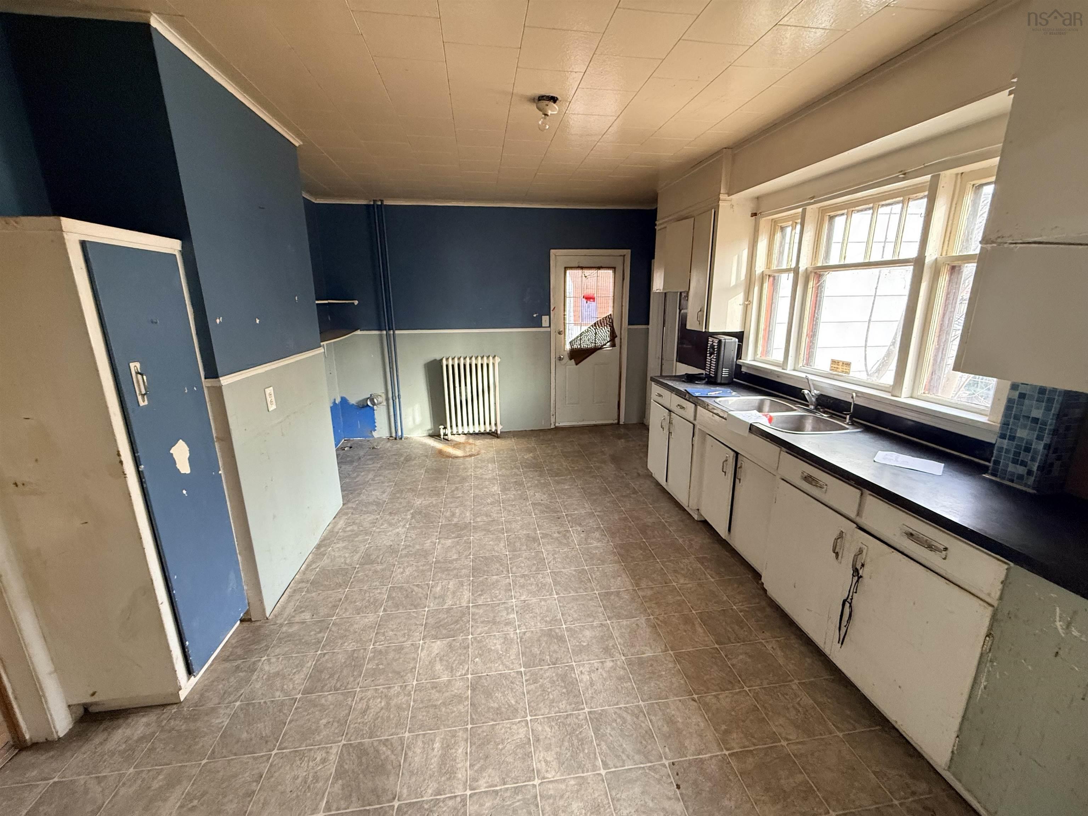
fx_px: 440
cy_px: 408
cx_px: 544
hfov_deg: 102.1
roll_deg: +0.0
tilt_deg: -14.6
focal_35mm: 14
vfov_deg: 85.7
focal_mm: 2.22
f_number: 2.2
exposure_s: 1/60
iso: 400
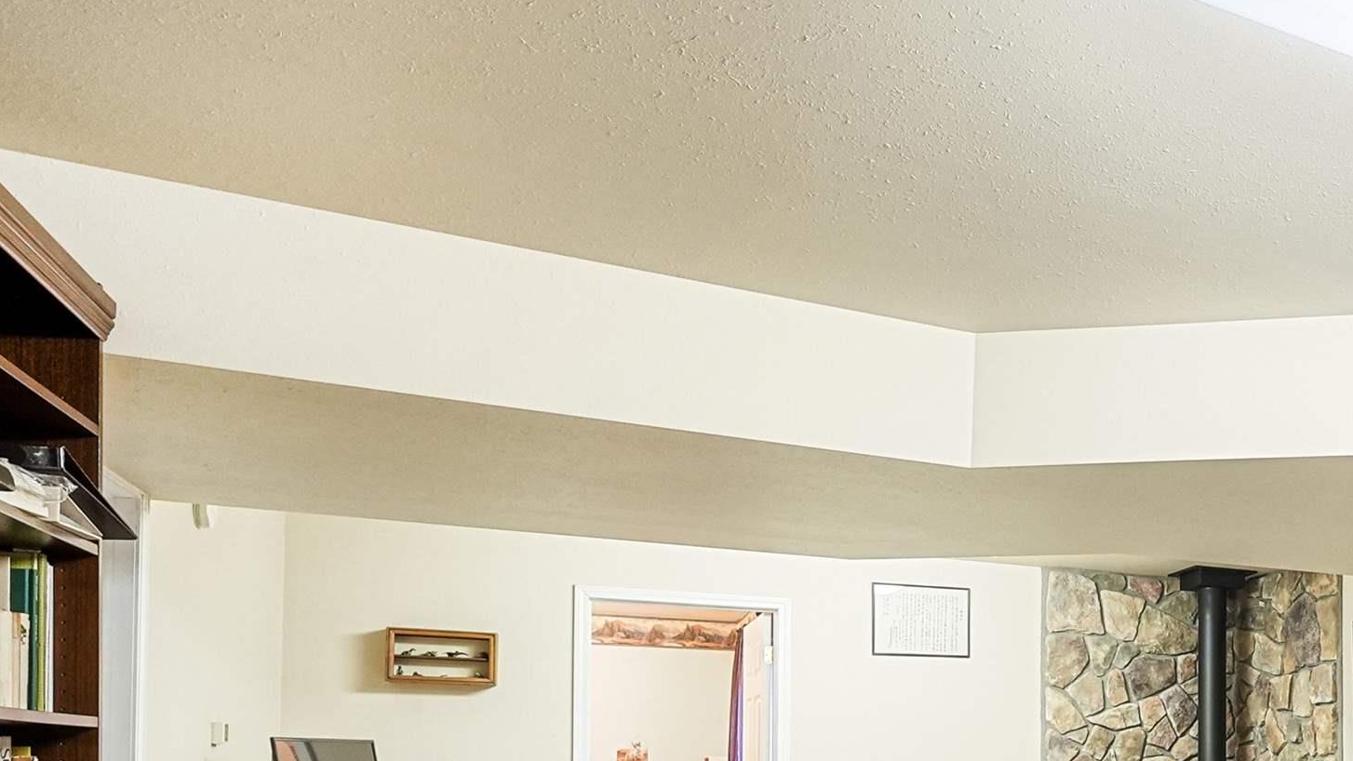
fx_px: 1184
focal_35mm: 33
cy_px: 786
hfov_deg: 48.2
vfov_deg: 32.4
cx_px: 1376
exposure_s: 1/4
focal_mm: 14.9
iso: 2000
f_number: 10
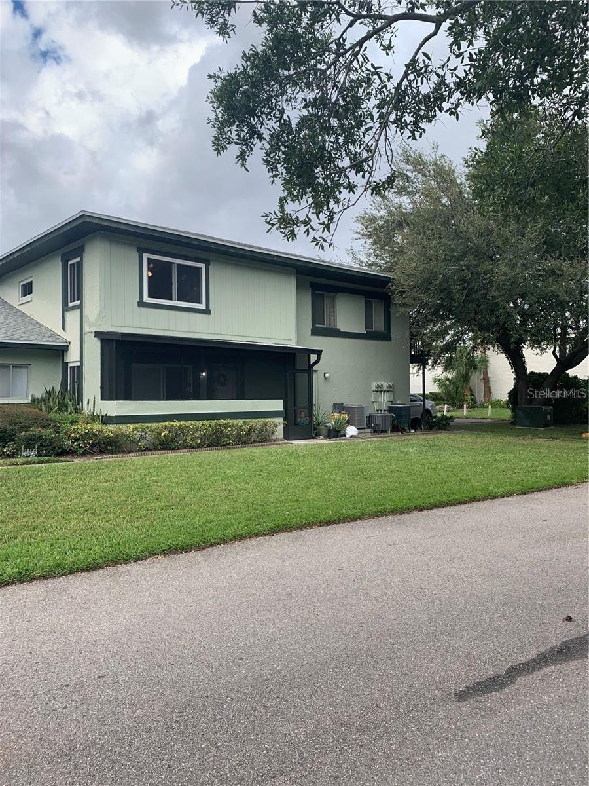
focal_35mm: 26
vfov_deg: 67.3
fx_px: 590
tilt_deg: +3.2
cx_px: 294
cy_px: 393
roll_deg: -0.7
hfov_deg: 53.1
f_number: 1.8
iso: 25
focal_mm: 4.25
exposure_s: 1/727
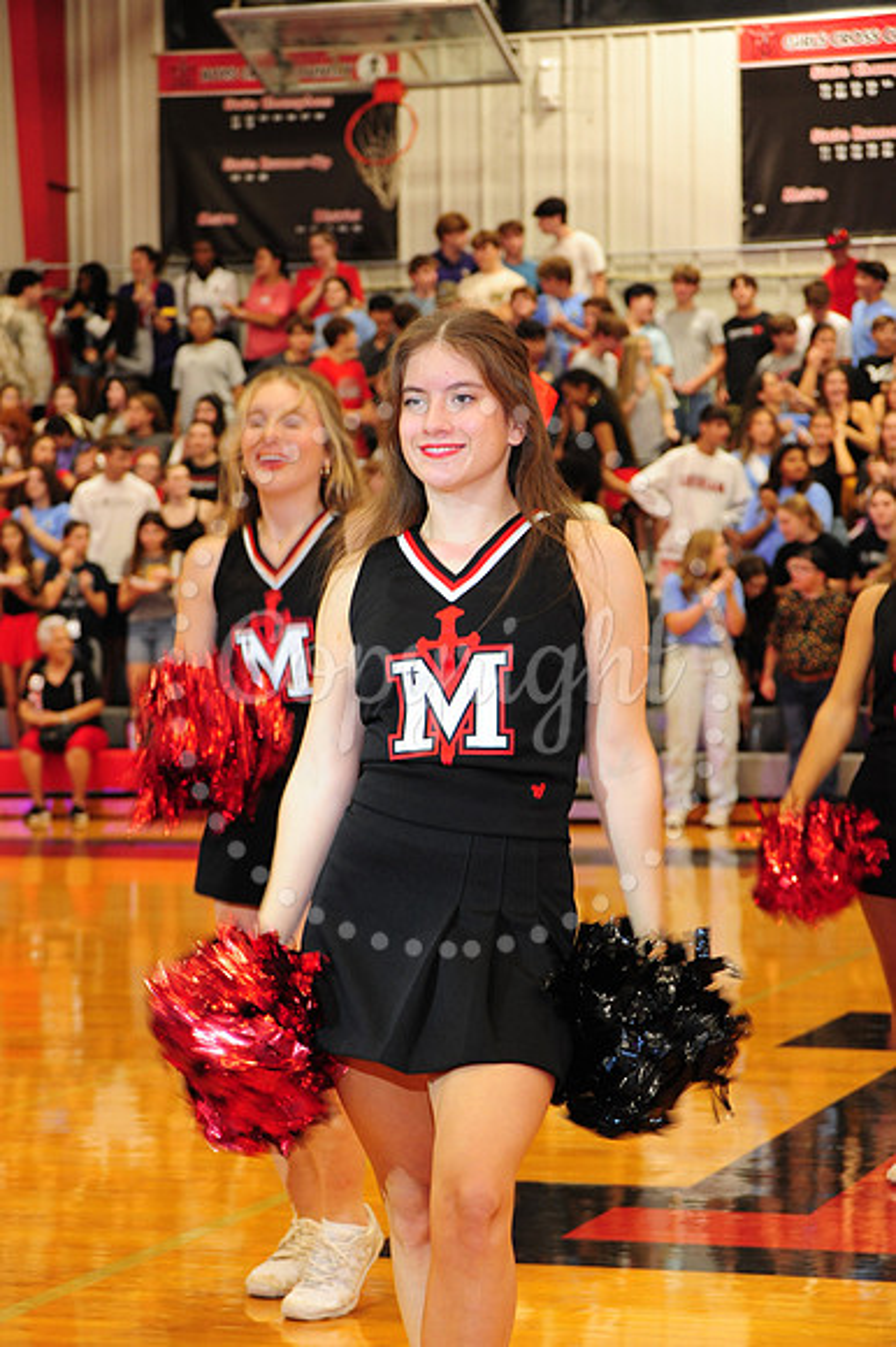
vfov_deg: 19.5
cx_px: 448
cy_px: 674
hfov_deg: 13.0
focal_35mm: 105
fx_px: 3924
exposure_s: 1/60
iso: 2000
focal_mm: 105
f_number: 7.1
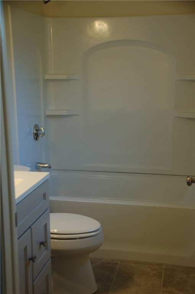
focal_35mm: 52
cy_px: 147
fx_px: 428
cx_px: 98
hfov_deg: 25.7
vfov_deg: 37.9
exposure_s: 1/80
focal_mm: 35
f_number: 4.5
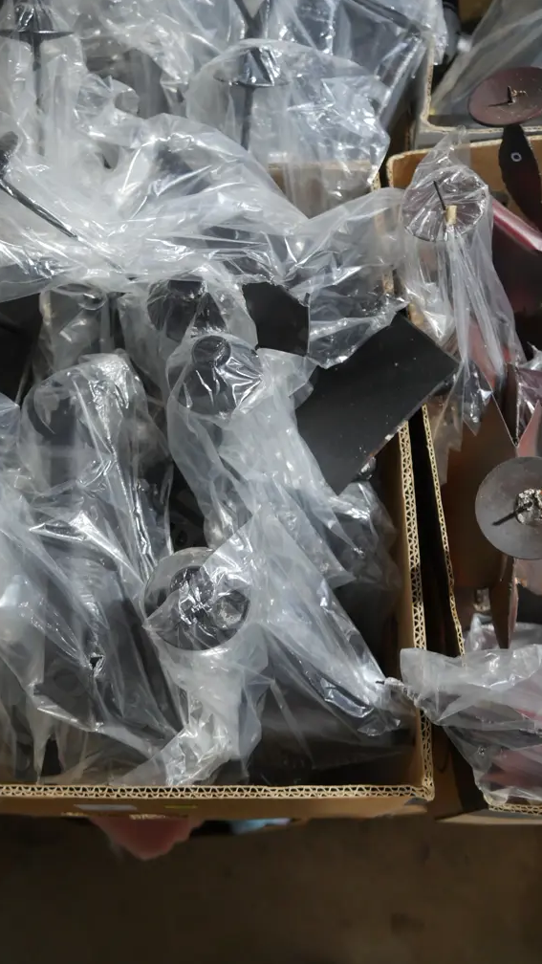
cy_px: 487
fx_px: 792
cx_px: 209
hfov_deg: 37.6
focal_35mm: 31
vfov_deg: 62.6
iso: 1250
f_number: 3.5
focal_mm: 14
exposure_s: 1/125
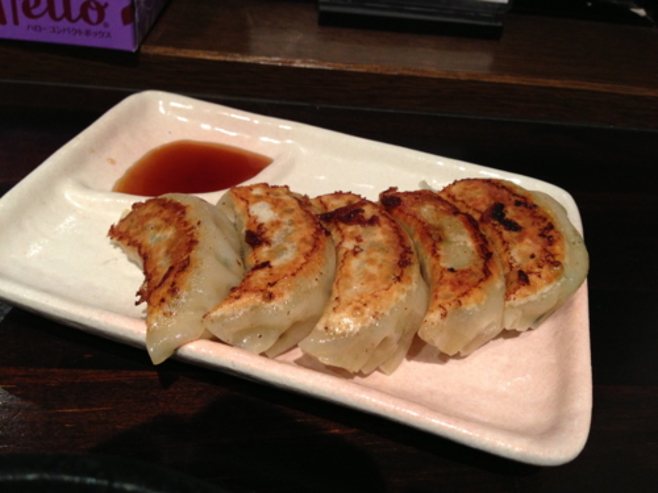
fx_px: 627
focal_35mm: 33
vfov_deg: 42.9
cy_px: 246
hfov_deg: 55.4
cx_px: 329
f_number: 2.4
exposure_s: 1/20
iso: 160
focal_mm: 4.13
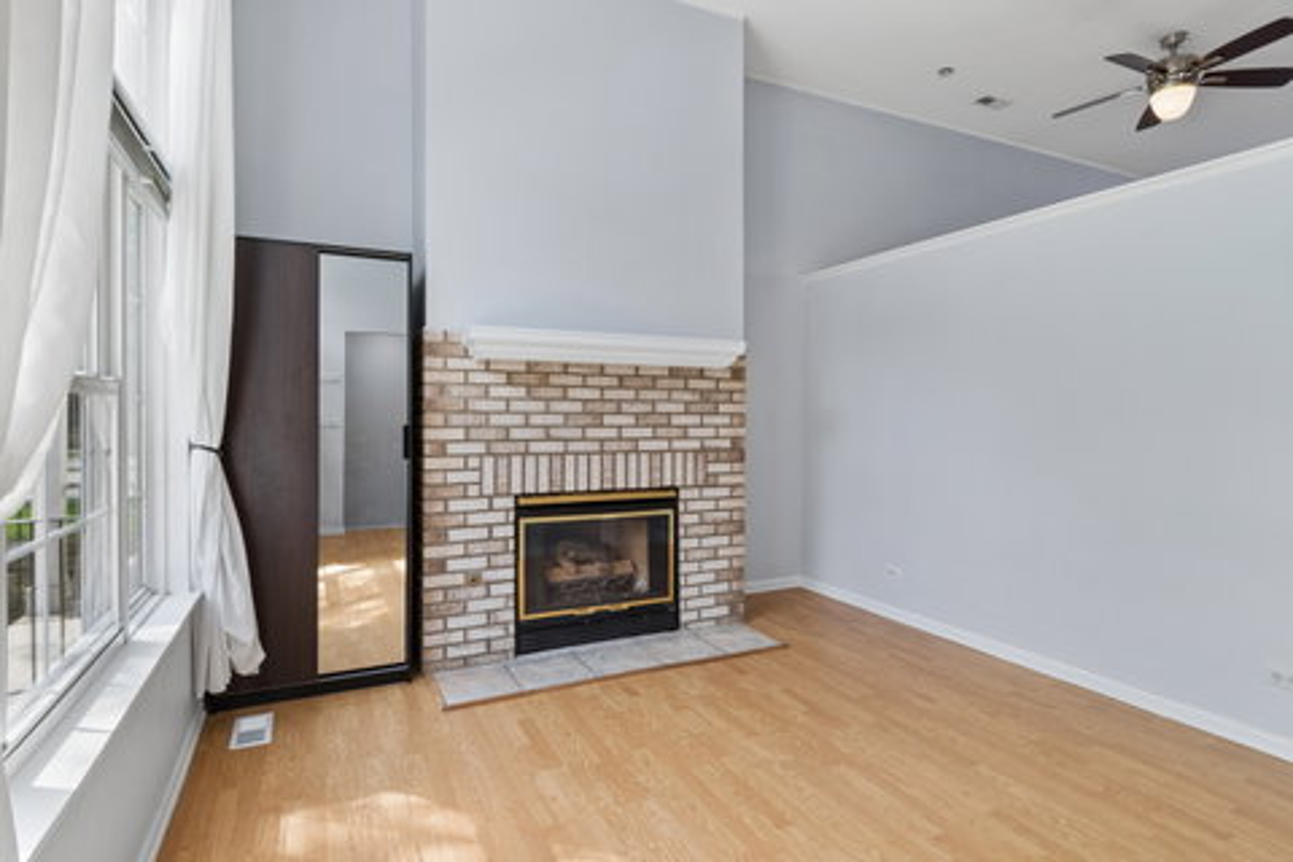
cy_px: 431
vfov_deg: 67.4
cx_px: 646
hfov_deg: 90.0
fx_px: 646
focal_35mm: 18
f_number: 8
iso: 320
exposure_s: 1/60
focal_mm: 12
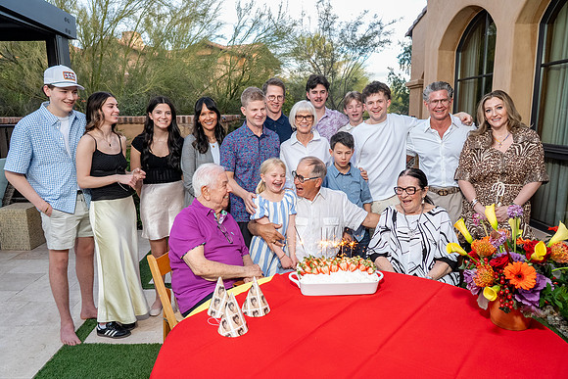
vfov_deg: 51.0
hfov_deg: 71.1
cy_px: 190
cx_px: 284
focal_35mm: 25
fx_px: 397
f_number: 6.3
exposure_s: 1/160
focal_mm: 24
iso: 1250
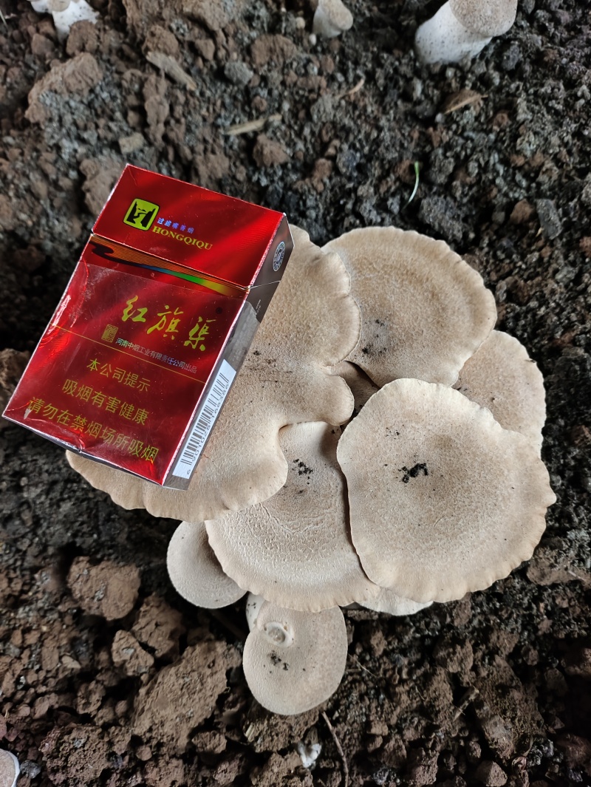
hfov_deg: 56.9
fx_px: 546
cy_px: 394
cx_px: 296
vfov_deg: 71.6
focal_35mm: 24
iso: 1188
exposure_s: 1/50
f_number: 1.8
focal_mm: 4.68
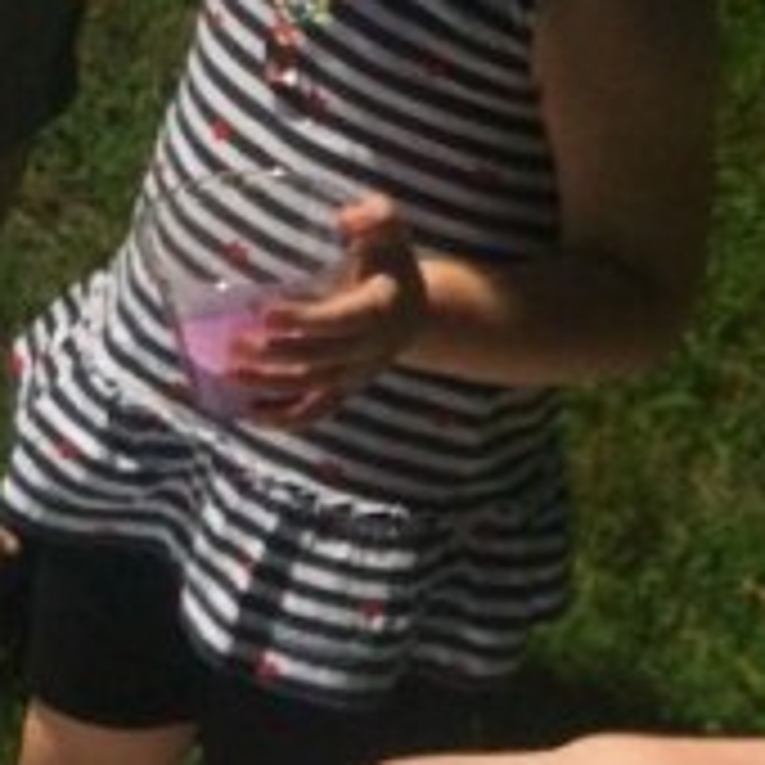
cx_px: 238
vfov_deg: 10.7
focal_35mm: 154
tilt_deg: -40.5
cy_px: 1323
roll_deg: -15.1
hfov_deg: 11.3
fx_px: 3850
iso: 32
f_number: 2.2
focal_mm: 4.15
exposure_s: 1/8264
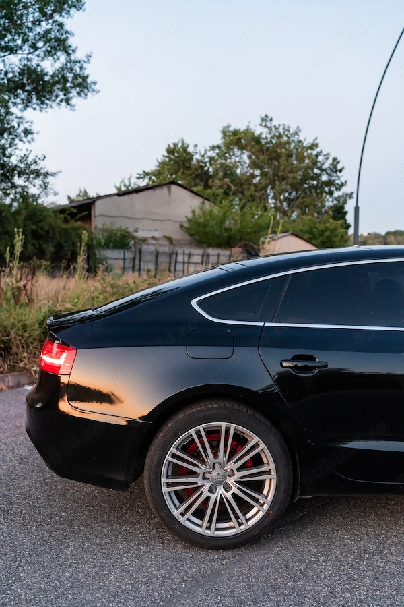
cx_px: 202
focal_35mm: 35
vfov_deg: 54.4
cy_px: 304
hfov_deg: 37.9
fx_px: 589
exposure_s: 1/100
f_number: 3.2
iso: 4000
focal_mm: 35
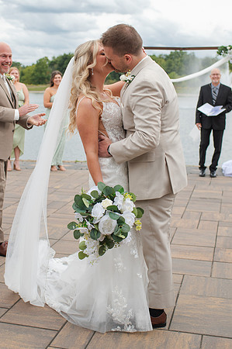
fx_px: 534
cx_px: 74
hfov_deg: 24.4
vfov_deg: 36.2
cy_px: 171
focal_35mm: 55
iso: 125
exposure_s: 1/800
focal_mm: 35
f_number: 3.5
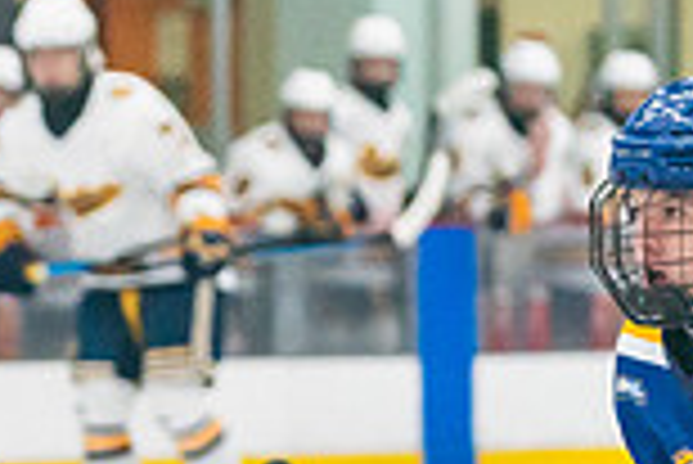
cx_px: -350
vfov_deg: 2.9
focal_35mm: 479
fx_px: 9229
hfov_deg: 4.3
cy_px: 648
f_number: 2.8
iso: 3200
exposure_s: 1/1250
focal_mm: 90
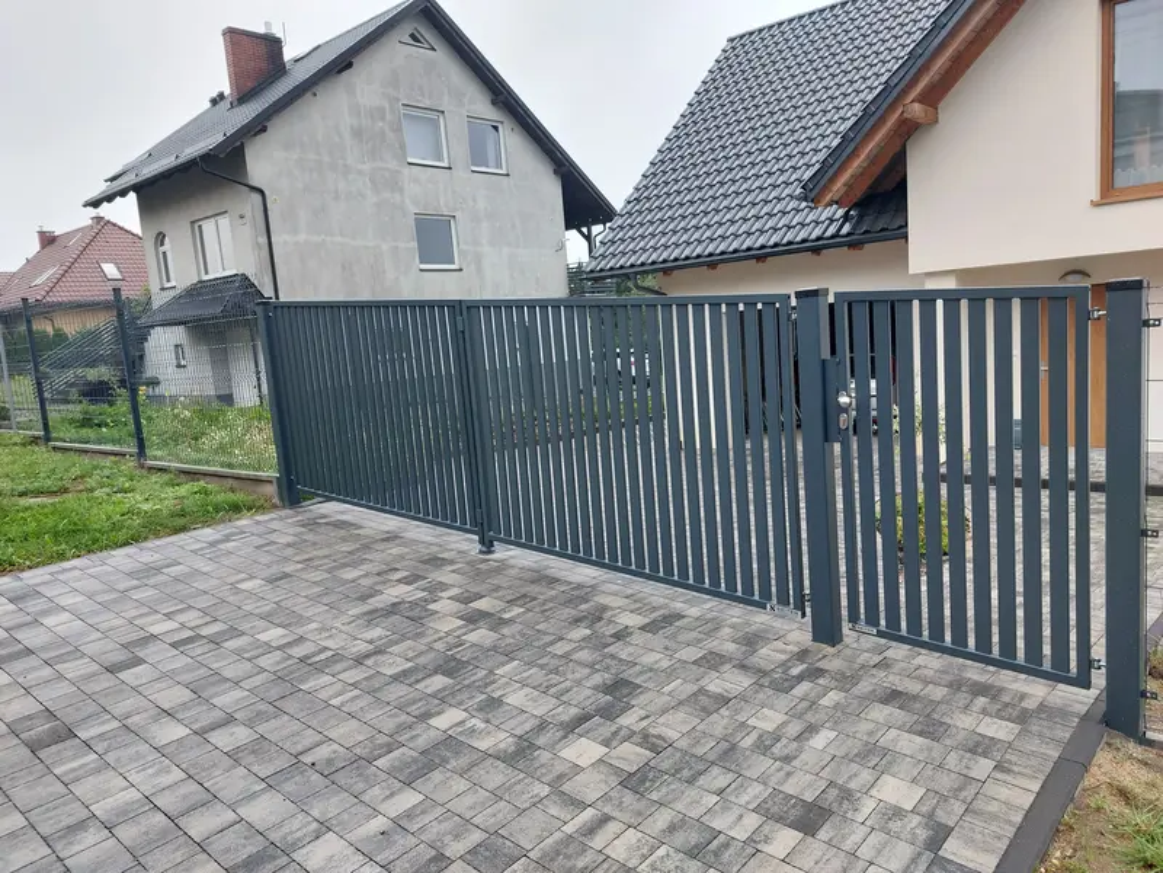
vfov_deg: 54.9
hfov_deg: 69.4
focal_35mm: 25
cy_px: 436
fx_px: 840
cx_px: 582
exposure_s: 1/100
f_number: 1.8
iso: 32
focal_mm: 5.23
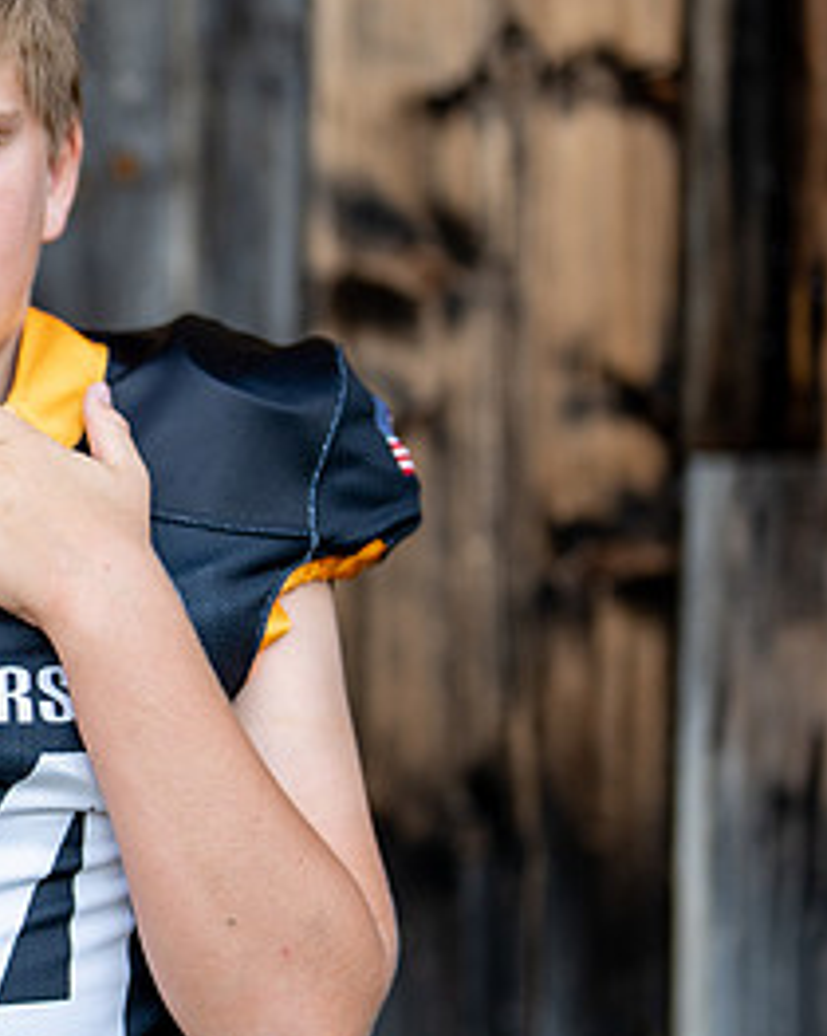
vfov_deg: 15.5
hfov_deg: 12.2
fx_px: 3798
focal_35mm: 124
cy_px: 543
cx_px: -81
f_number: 1.2
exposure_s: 1/2000
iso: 100
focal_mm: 50
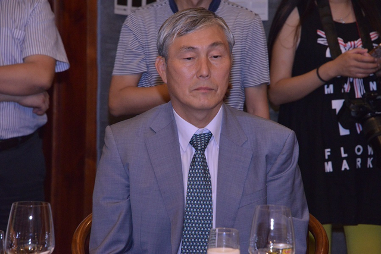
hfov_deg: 8.9
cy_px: 127
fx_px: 2435
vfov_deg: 6.0
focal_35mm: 230
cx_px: 190
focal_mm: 230
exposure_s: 1/200
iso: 4000
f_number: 10
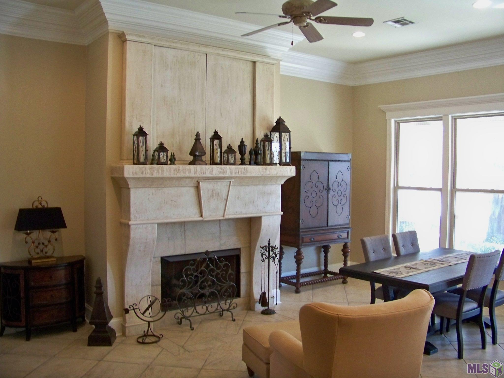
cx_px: 252
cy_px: 189
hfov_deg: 55.4
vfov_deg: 42.9
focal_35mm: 33
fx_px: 480
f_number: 2.8
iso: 320
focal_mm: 5.85
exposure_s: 1/30
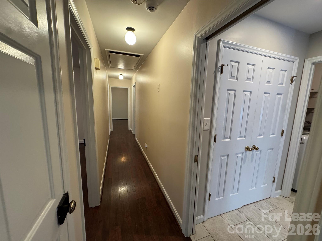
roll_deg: -0.9
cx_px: 161
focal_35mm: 14
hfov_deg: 102.1
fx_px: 130
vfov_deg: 85.7
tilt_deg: -8.4
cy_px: 120
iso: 250
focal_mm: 2.22
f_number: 2.2
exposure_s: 1/60
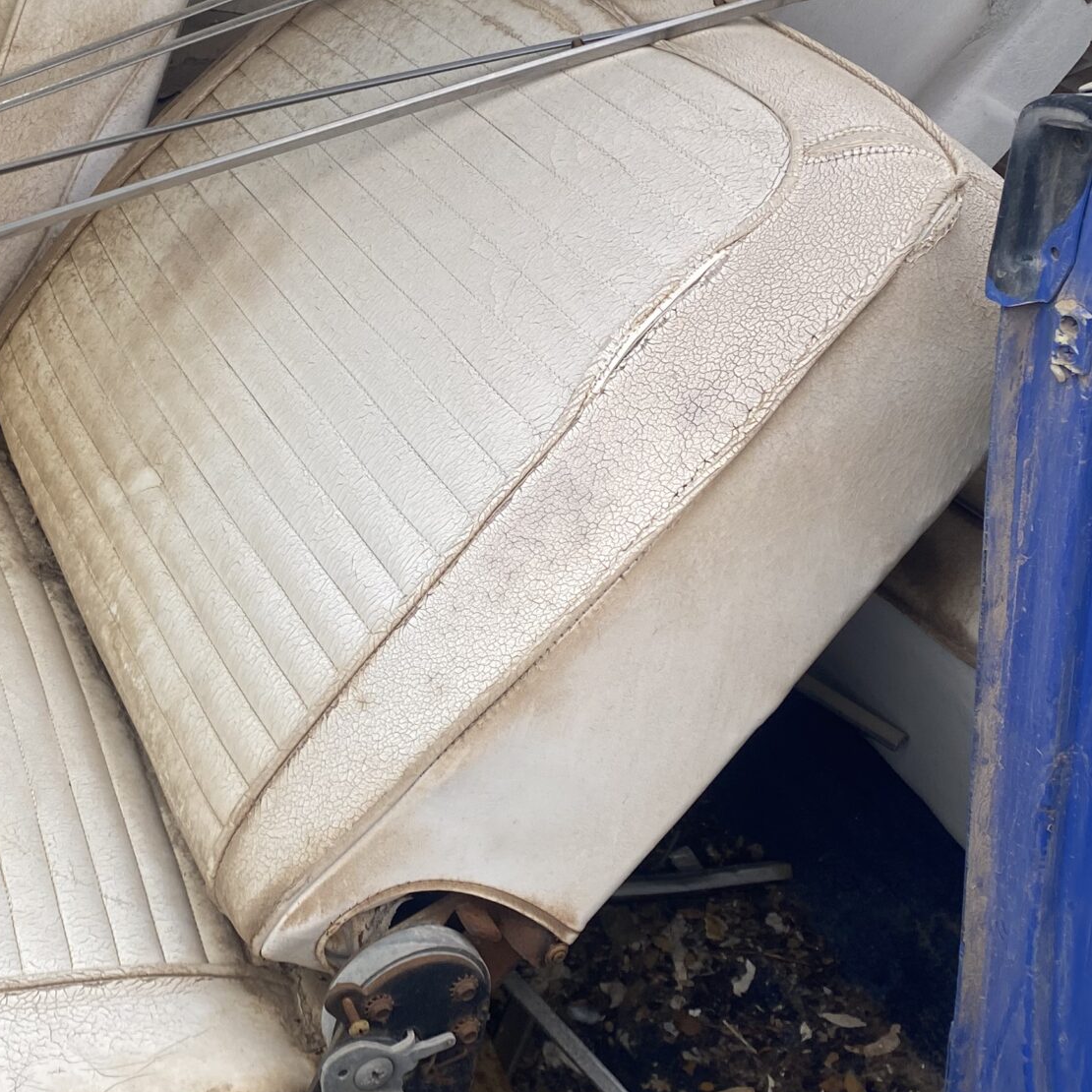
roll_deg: +4.1
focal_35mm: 53
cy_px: 204
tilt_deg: -22.7
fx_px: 1892
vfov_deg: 31.3
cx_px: 336
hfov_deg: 31.9
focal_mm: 4.25
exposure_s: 1/485
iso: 32
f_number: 1.8
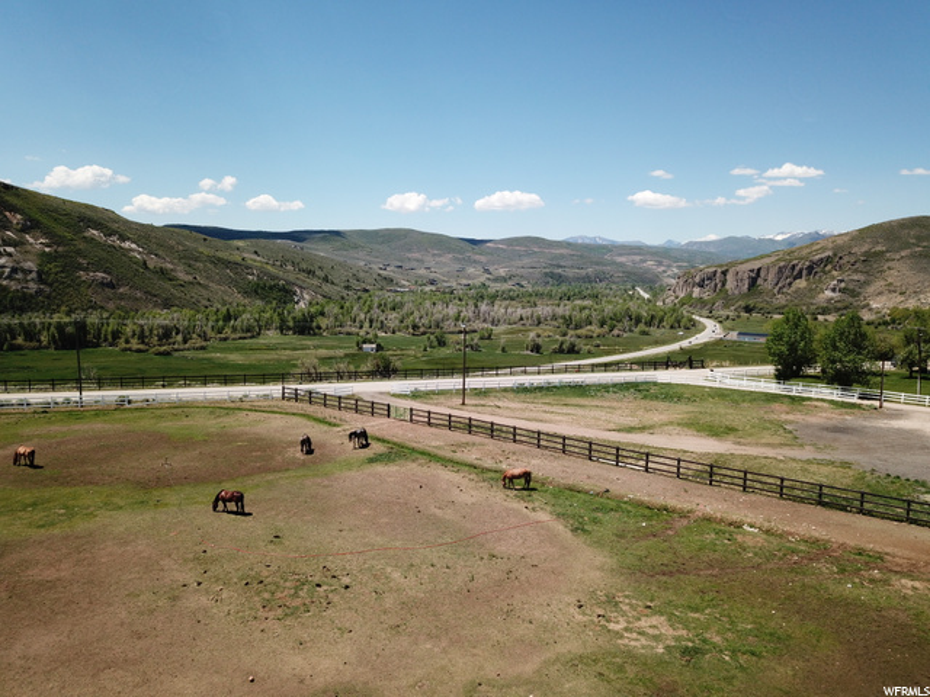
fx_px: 699
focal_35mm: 26
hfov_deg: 67.3
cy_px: 348
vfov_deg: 53.1
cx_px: 465
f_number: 2.2
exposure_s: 1/1582
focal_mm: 4.73
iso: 100
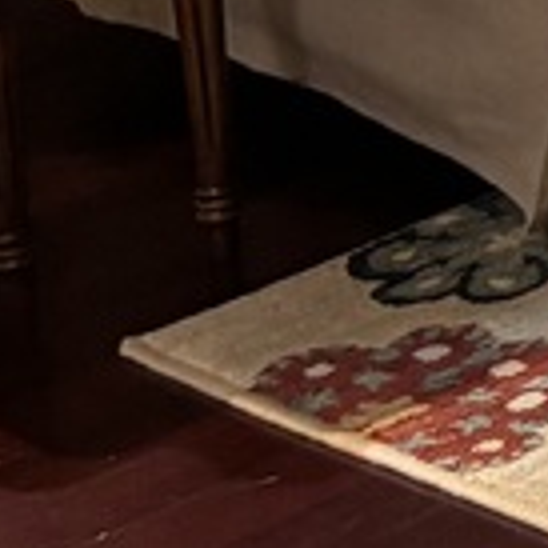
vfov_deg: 6.6
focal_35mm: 242
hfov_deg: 5.8
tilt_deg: -8.9
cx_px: 2464
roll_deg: +1.7
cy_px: -1048
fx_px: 4334
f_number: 1.6
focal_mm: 5.96
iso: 200
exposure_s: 1/60
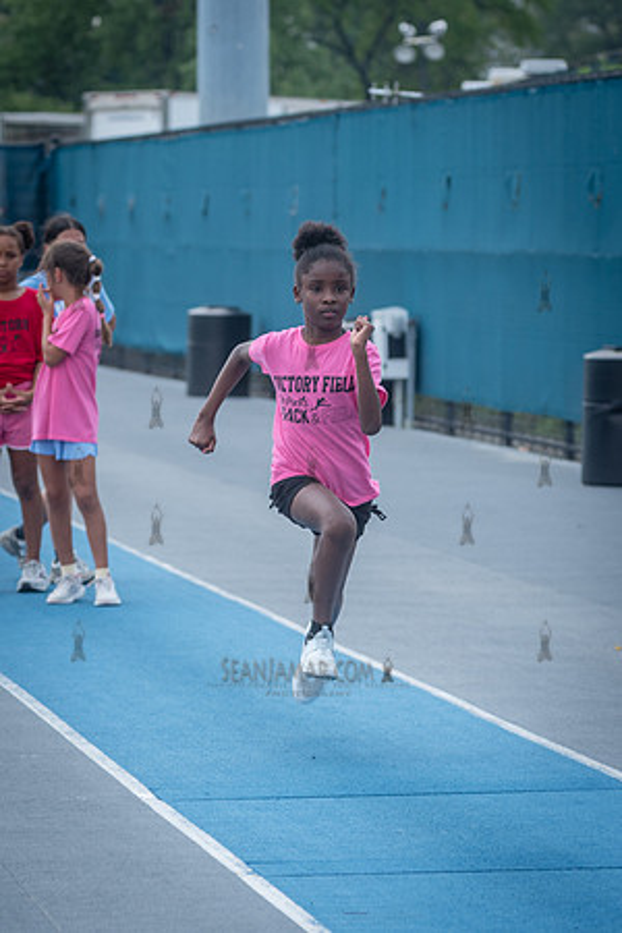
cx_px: 257
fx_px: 6117
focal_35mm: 236
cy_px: 450
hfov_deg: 5.8
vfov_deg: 8.7
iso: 160
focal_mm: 145
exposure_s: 1/640
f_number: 5
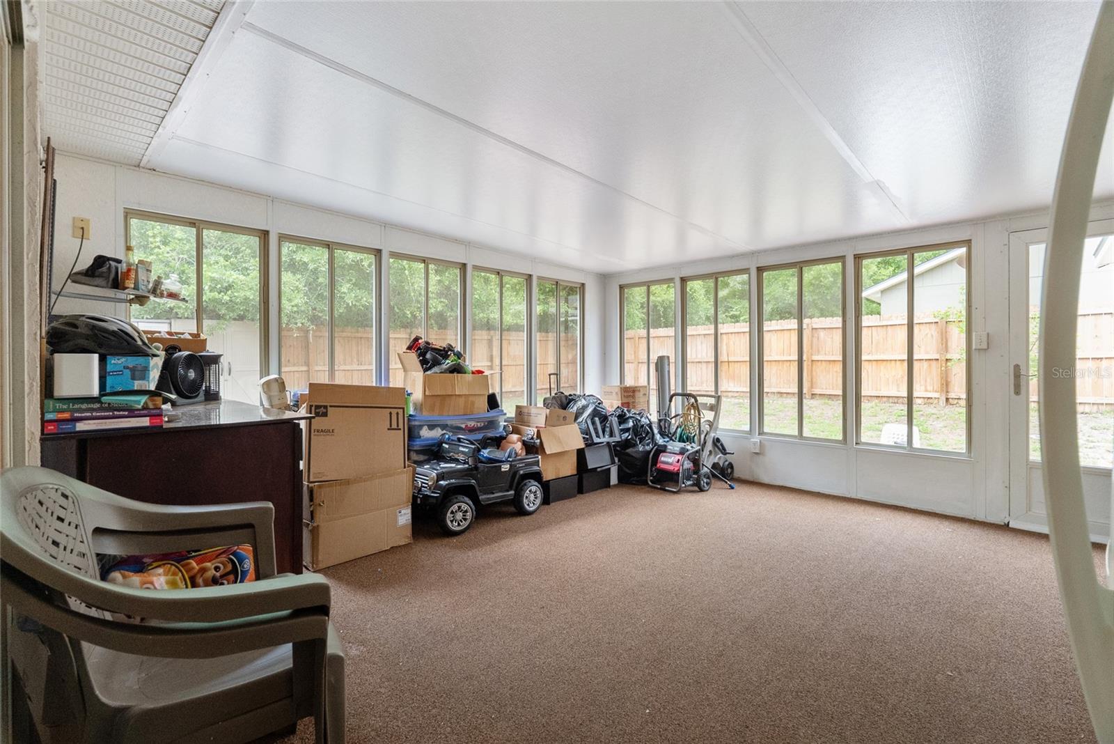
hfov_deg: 96.7
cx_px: 557
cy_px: 372
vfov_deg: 73.8
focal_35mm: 16
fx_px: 495
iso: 5000
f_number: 9
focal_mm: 16
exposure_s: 1/30
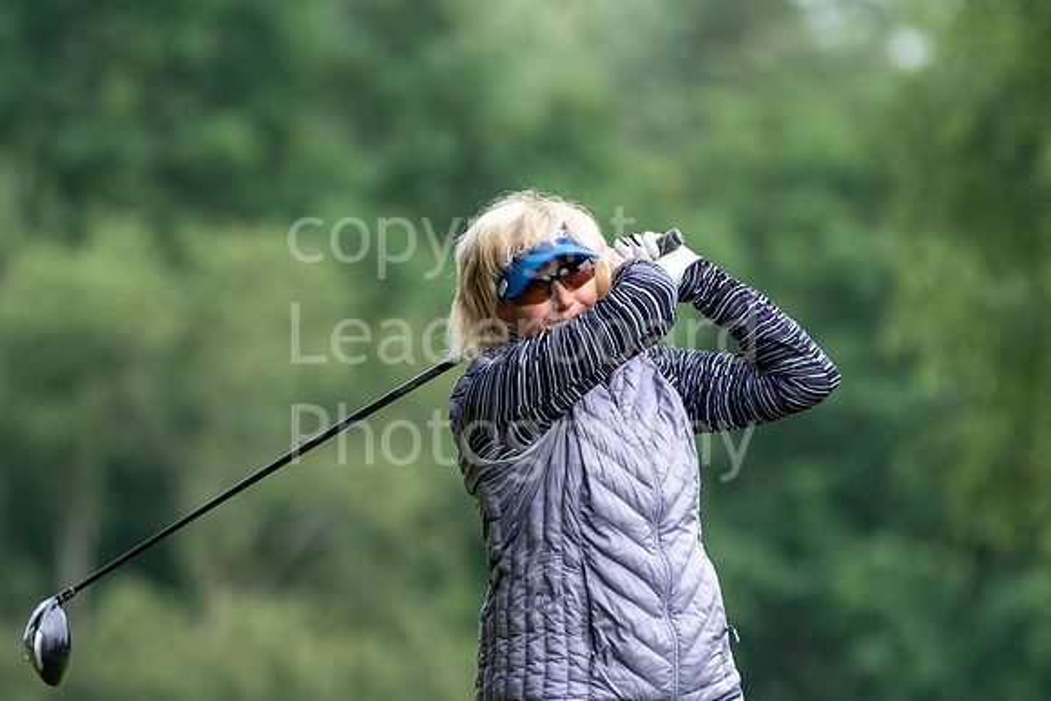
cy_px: 350
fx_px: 17082
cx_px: 526
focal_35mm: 585
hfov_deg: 3.5
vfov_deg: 2.4
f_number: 5.6
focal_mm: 390
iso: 1000
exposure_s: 1/1000
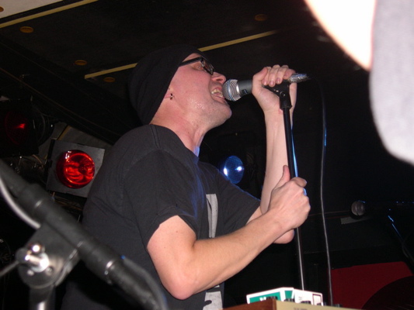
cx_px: 207
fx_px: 801
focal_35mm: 67
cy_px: 155
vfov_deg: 21.9
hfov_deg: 29.0
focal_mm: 14.2
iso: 223
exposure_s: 1/60
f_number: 3.7
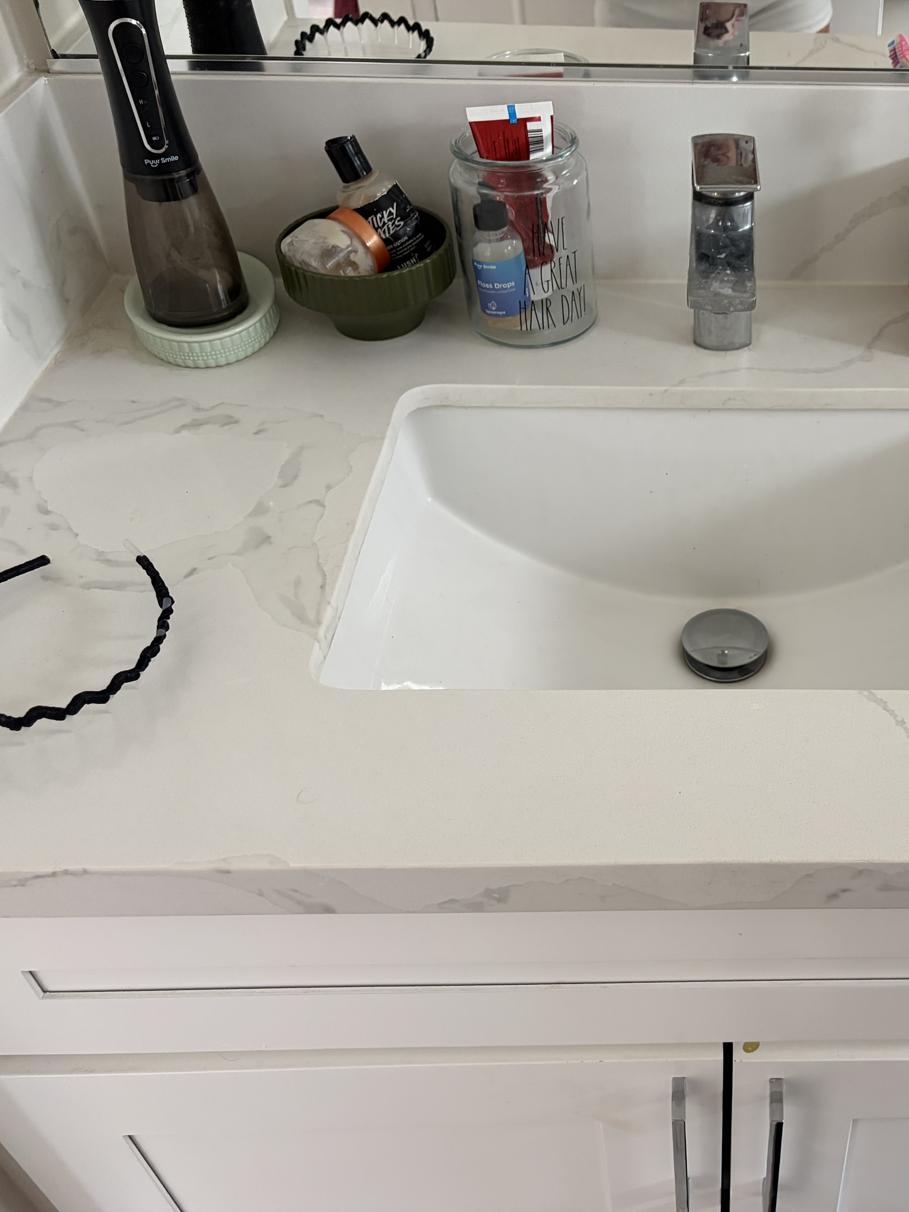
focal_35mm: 35
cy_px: 607
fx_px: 1226
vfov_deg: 52.6
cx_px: 763
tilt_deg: -43.1
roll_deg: -1.0
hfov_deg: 38.7
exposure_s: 1/60
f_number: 1.6
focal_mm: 5.96
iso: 320
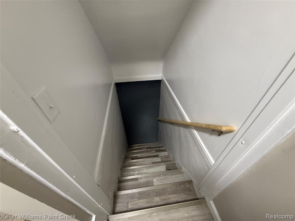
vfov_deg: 85.7
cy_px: 110
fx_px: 119
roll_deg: +2.1
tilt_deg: -40.1
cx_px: 148
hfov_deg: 102.1
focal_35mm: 14
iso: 400
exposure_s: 1/60
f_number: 2.2
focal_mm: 2.22
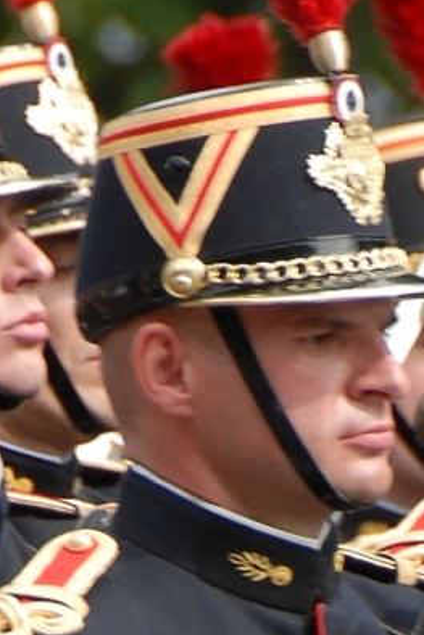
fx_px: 32158
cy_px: 1094
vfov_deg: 1.1
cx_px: 192
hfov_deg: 0.8
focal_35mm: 1822
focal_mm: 200
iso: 250
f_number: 6.3
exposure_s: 1/320
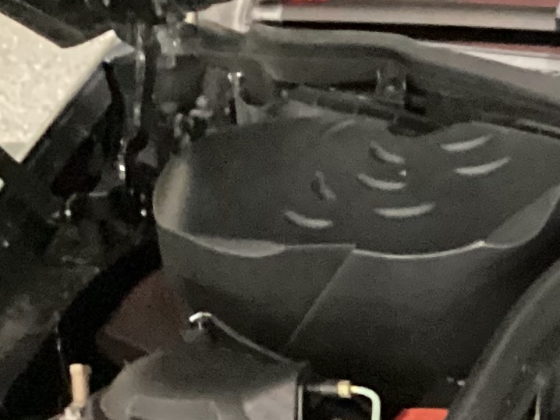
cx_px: 1136
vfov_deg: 10.1
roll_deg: -0.2
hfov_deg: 12.3
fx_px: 2280
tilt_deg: -36.0
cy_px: 660
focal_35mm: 141
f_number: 2.4
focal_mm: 3.3
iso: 800
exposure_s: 1/17
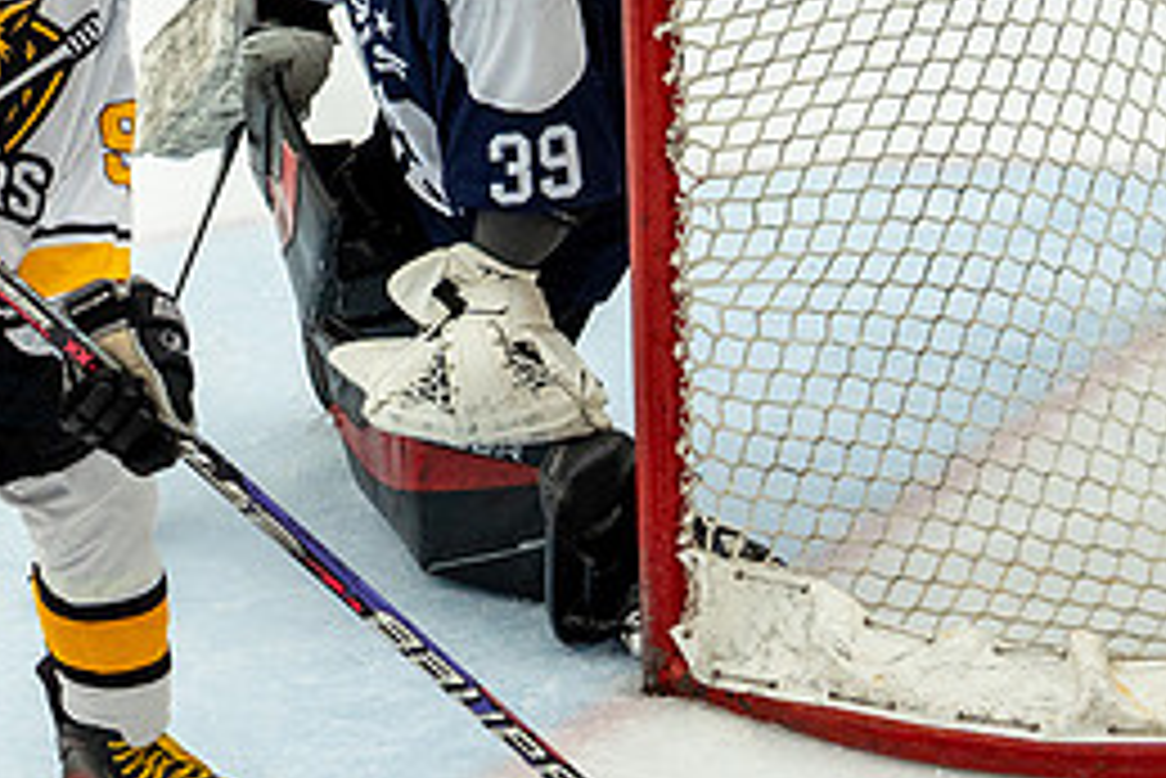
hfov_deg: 10.6
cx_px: -403
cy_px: 429
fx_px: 6125
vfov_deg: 7.3
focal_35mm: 189
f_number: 3.5
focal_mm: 47
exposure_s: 1/1600
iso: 800
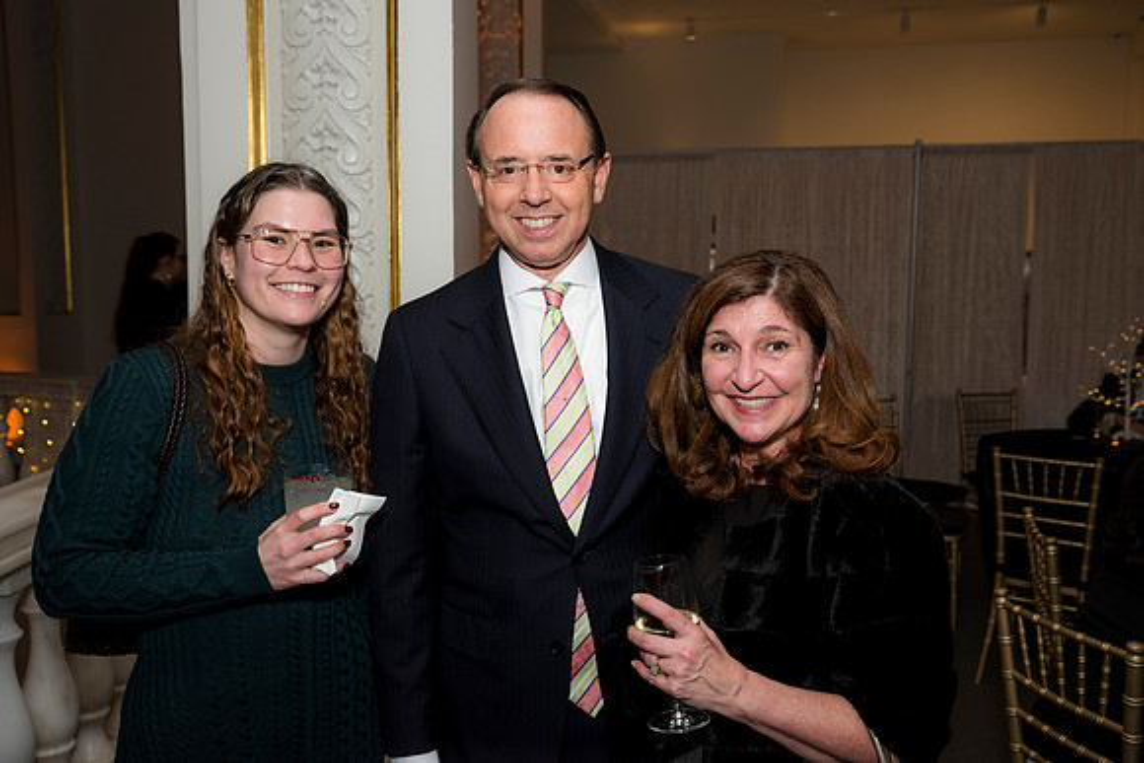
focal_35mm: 36
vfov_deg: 37.2
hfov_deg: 53.5
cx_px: 572
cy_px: 382
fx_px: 1135
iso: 800
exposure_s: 1/125
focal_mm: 35
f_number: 5
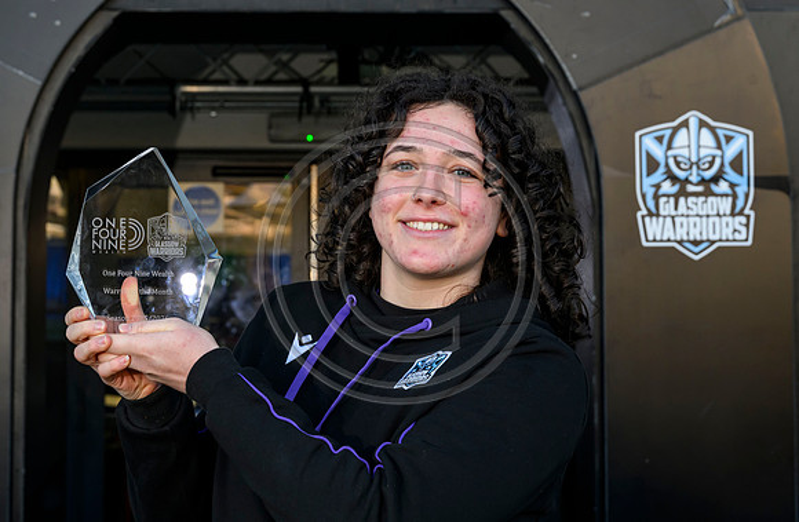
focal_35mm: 83
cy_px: 149
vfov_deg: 16.2
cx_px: 315
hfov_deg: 24.6
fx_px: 1827
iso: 640
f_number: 7.1
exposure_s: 1/160
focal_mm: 58
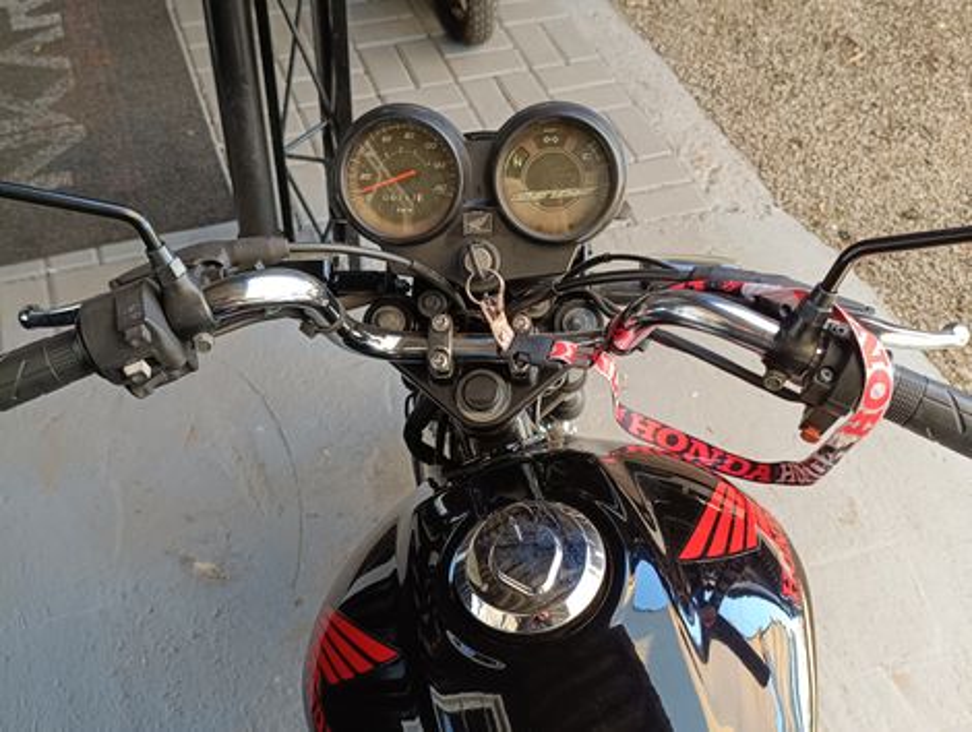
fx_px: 731
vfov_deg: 53.2
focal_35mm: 26
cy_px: 366
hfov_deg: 67.2
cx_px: 486
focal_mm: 4.94
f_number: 1.5
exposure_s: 1/121
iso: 428
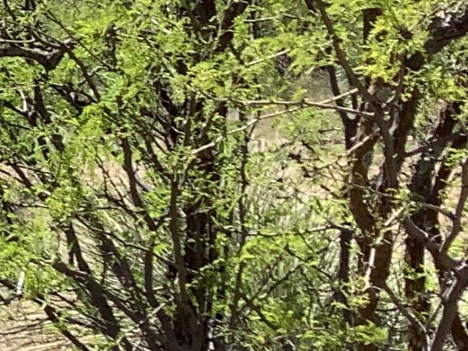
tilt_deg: -4.2
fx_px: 2109
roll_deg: +2.5
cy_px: 111
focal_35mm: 156
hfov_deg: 11.1
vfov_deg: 9.5
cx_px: -573
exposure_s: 1/858
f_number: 2.4
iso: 25
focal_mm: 3.3
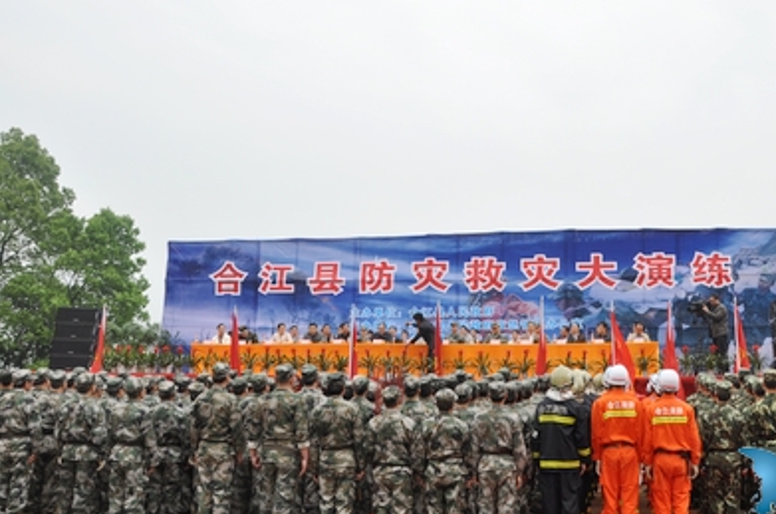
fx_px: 817
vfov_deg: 34.7
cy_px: 195
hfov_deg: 50.0
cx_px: 506
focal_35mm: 38
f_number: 8
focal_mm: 18
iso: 200
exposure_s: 1/250
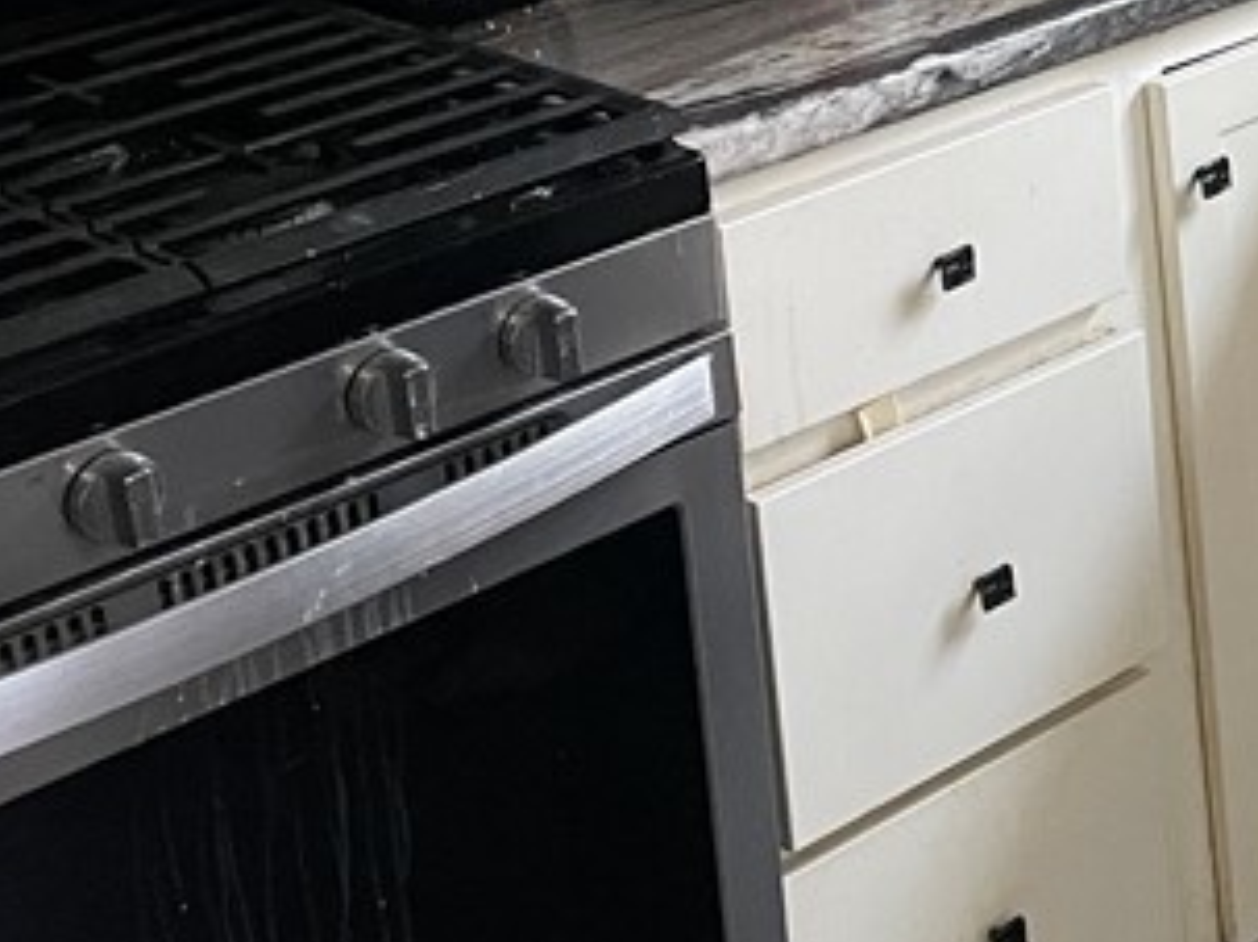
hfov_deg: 20.0
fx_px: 3197
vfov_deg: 16.0
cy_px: -253
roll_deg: +2.4
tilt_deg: -12.4
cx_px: 1748
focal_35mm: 88
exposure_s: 1/60
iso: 320
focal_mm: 4.2
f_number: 1.6
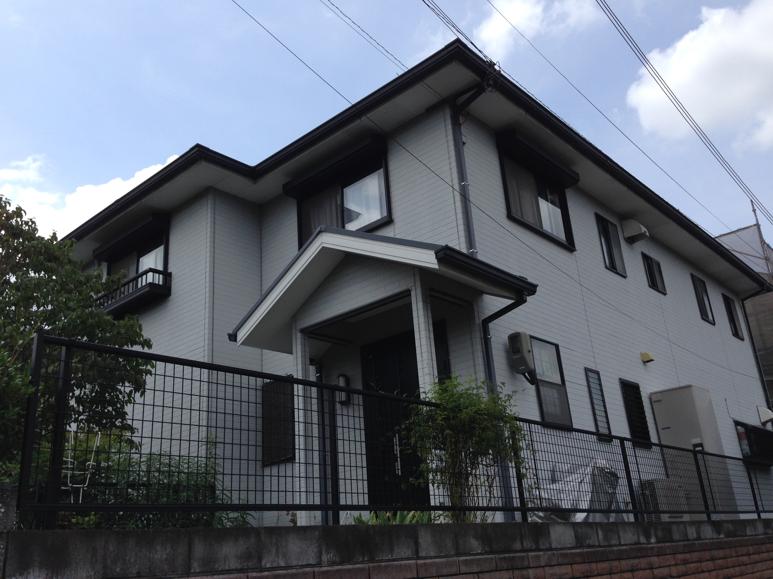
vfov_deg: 42.9
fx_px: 737
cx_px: 386
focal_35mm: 33
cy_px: 290
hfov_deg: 55.4
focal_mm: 4.12
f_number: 2.4
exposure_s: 1/1808
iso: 50
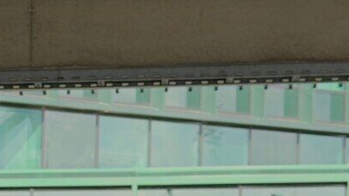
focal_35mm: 249
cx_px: -319
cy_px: 416
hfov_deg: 8.3
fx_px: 2303
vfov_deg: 4.8
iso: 80
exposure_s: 1/411
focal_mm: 6.76
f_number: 1.78
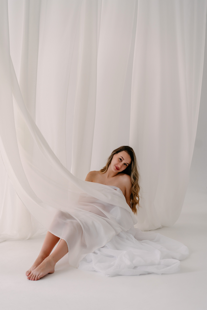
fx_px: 474
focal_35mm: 55
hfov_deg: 24.6
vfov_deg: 36.2
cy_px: 155
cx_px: 104
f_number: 3.2
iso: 250
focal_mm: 55
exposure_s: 1/800
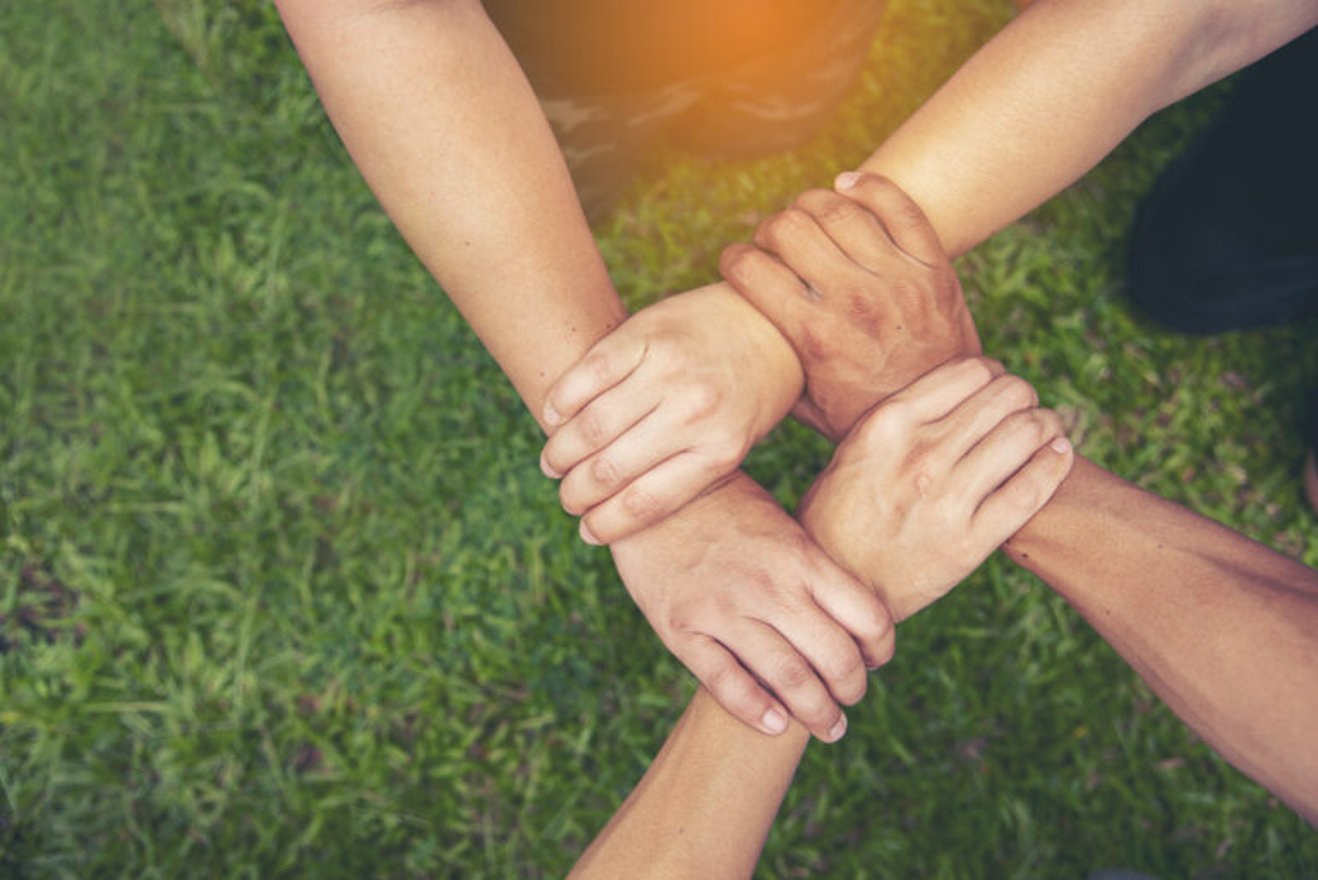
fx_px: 1392
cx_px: 659
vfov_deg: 35.1
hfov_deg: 50.7
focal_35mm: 38
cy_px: 440
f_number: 4
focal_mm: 38
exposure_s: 1/500
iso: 100
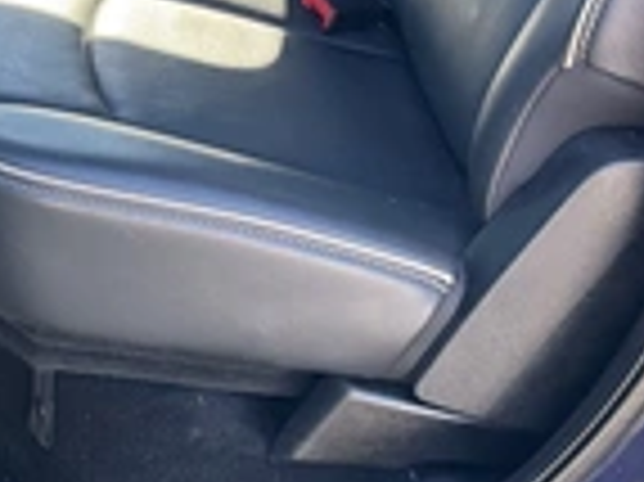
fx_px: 1506
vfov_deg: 17.5
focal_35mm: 81
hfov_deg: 23.1
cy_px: -68
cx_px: -14
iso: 64
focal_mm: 3
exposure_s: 1/101
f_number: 1.8
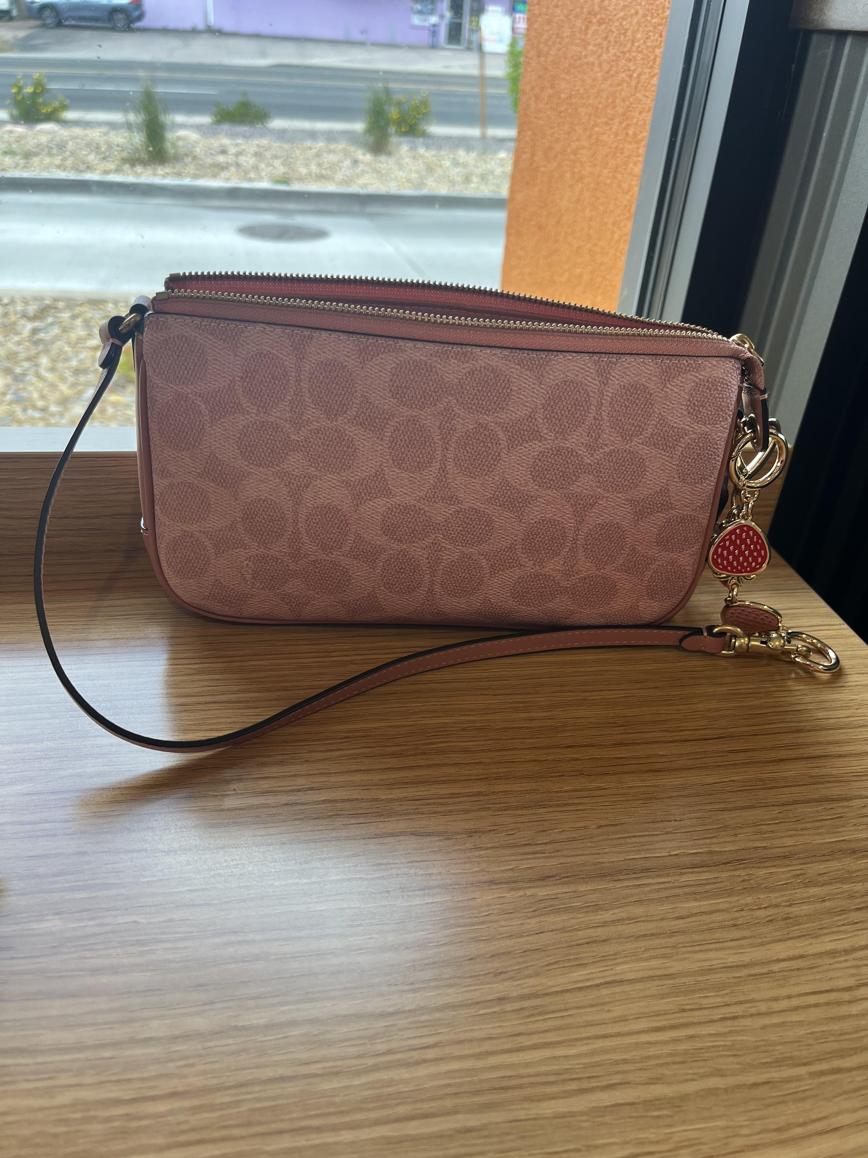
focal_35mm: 26
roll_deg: -5.0
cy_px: 579
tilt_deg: -31.7
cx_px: 434
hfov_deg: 53.1
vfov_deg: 67.3
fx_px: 869
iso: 40
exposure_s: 1/176
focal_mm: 5.1
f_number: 1.6
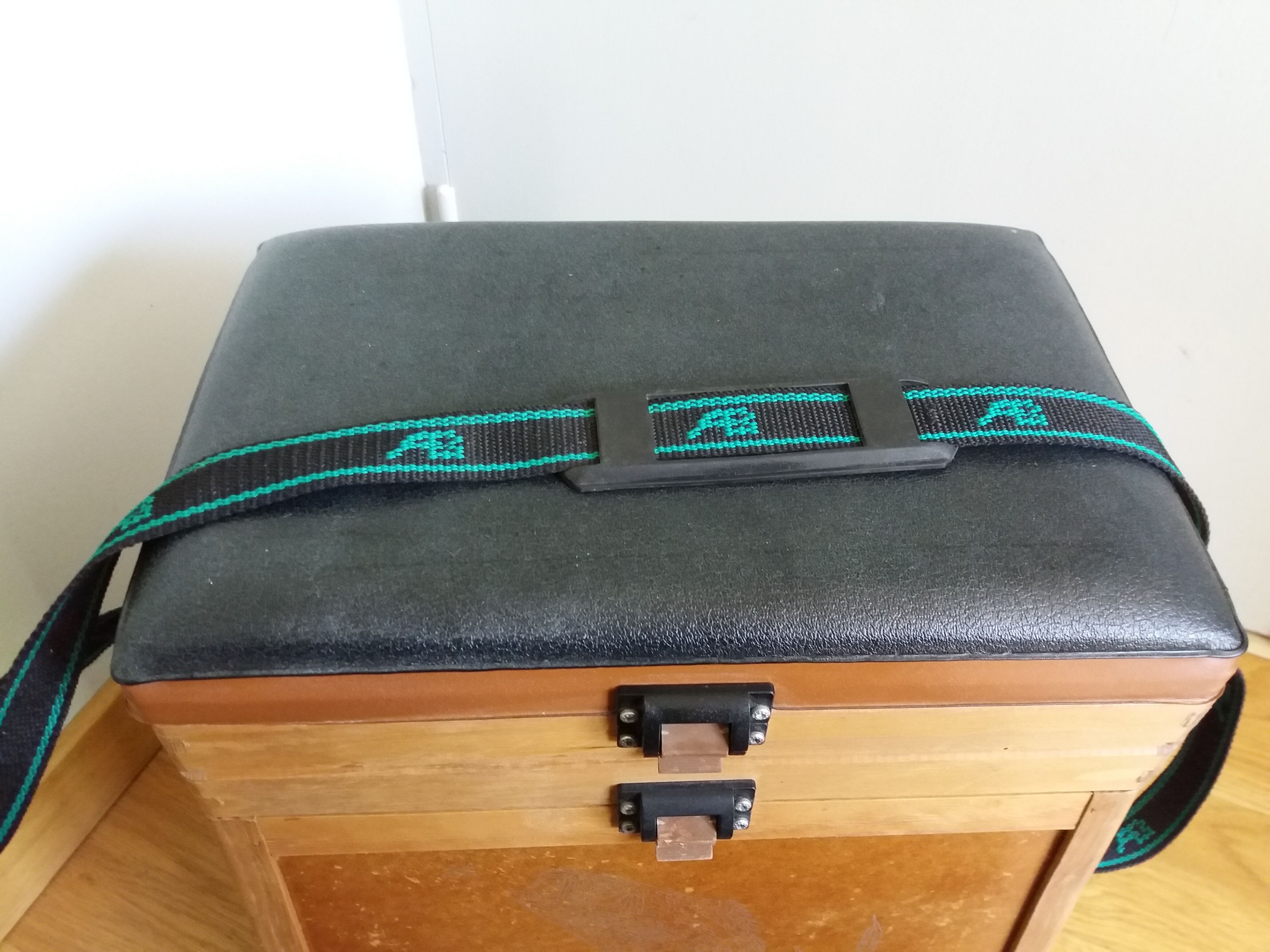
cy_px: 476
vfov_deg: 49.7
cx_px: 635
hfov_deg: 63.4
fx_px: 1027
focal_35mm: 28
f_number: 1.9
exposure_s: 1/17
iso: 320
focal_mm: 3.7
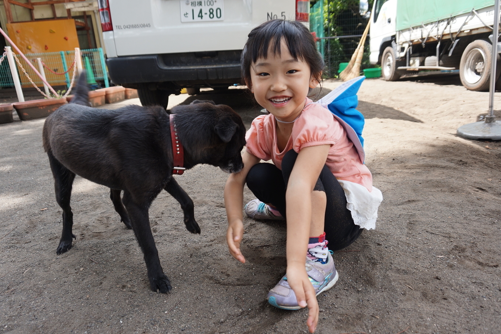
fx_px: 334
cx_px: 250
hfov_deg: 73.7
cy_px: 167
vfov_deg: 53.1
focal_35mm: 24
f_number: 4.5
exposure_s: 1/160
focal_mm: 16
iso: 100
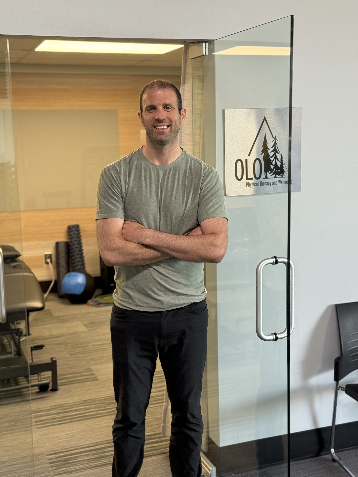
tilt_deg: -9.4
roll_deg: +1.2
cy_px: 238
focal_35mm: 48
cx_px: 179
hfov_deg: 30.3
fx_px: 662
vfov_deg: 39.7
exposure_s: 1/60
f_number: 1.78
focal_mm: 6.76
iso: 125
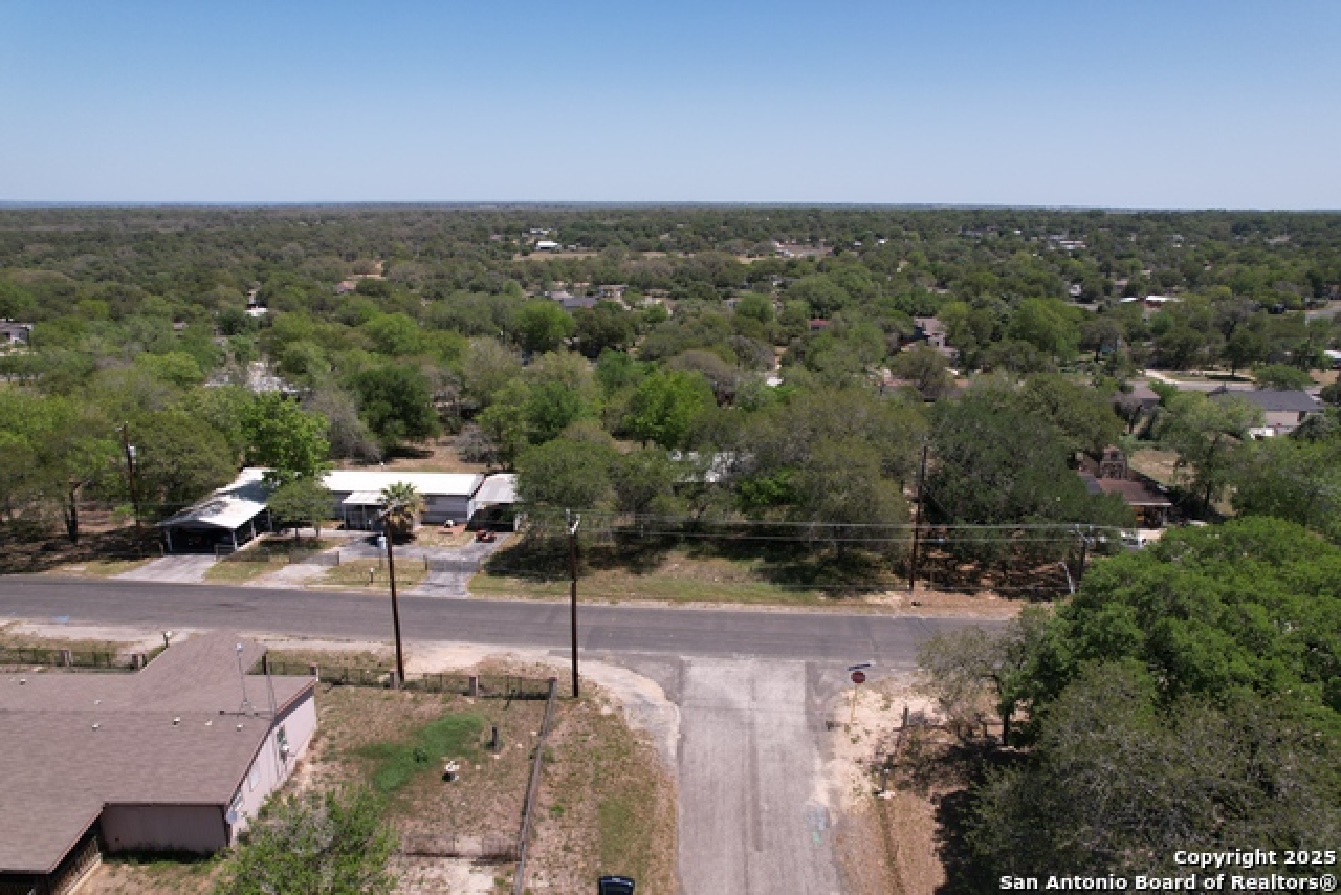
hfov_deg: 78.6
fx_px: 820
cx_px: 670
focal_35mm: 22
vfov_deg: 57.3
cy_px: 448
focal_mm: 8.38
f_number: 2.8
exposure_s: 1/125
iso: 100
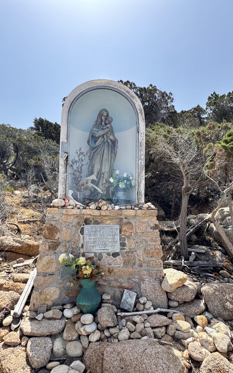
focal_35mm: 20
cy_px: 187
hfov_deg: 59.6
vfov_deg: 85.1
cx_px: 110
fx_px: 203
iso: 50
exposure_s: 1/980
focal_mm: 2.22
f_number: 2.2
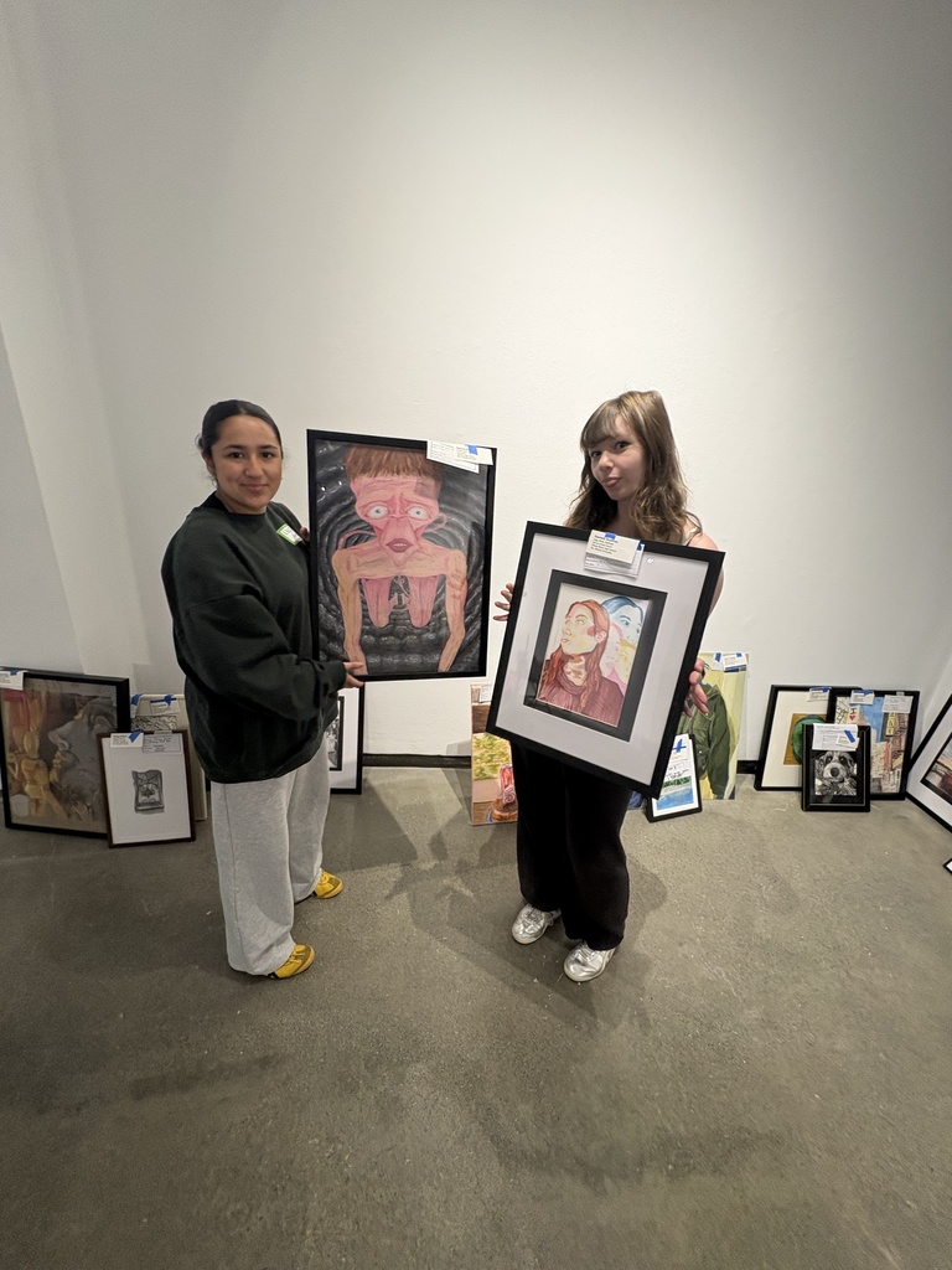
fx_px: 513
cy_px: 635
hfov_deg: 85.7
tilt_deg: -18.7
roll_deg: -3.9
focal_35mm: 14
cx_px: 476
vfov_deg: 102.1
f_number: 2.2
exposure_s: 1/60
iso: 160
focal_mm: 2.22
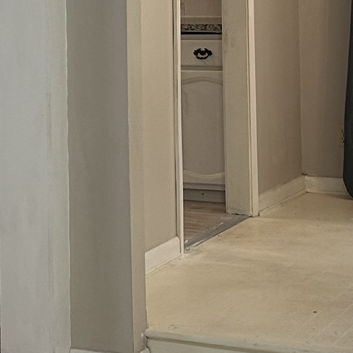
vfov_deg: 13.1
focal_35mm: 131
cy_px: -21
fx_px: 1511
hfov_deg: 13.2
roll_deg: +1.0
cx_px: 14
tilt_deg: -0.7
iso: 125
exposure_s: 1/120
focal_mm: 5.7
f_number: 1.5
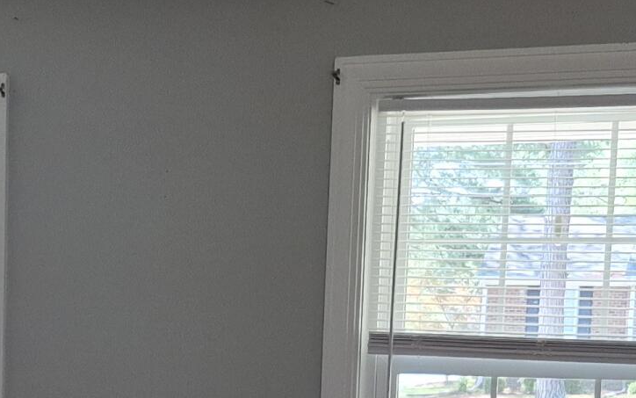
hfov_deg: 20.0
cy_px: 508
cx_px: 21
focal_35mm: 101
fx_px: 1751
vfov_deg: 12.6
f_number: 1.8
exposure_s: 1/100
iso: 200
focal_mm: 5.4
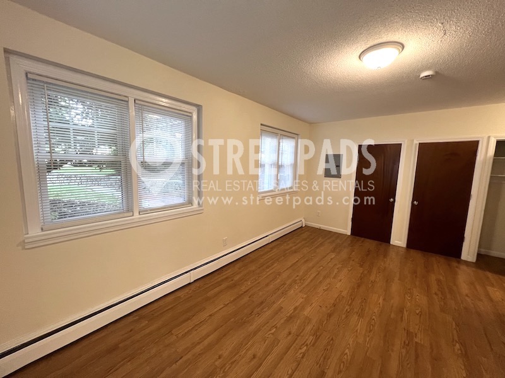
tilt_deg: -7.5
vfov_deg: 89.9
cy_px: 189
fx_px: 190
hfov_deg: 106.2
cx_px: 252
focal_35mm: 13
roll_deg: -1.6
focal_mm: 1.57
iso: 200
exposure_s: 1/60
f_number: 1.8
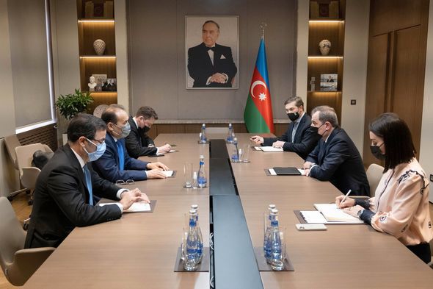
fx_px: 415
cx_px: 216
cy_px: 144
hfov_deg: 55.1
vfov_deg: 38.3
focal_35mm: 34
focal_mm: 23
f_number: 4.2
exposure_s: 1/125
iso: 2800
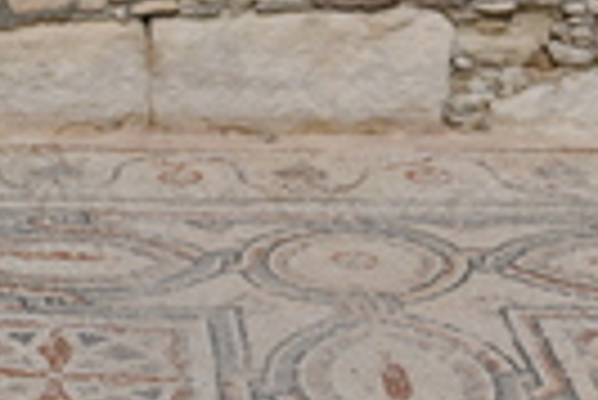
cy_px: 43
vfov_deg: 11.5
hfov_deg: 17.2
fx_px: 1979
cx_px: 211
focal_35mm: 119
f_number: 10
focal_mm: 24
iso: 250
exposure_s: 1/2500
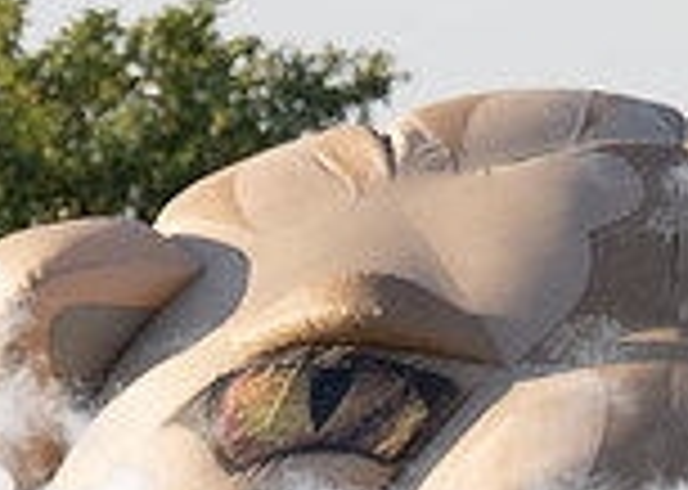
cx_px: 796
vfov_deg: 0.9
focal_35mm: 1566
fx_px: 30572
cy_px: 1391
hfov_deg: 1.3
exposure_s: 1/1600
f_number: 4
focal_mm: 200
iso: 400
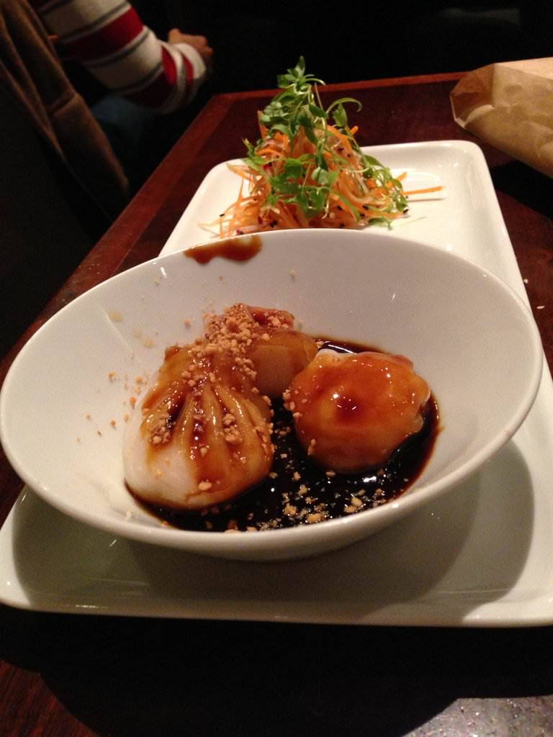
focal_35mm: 33
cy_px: 368
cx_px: 276
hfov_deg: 42.9
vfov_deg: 55.4
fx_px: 703
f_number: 2.4
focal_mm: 4.13
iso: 400
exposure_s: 1/15
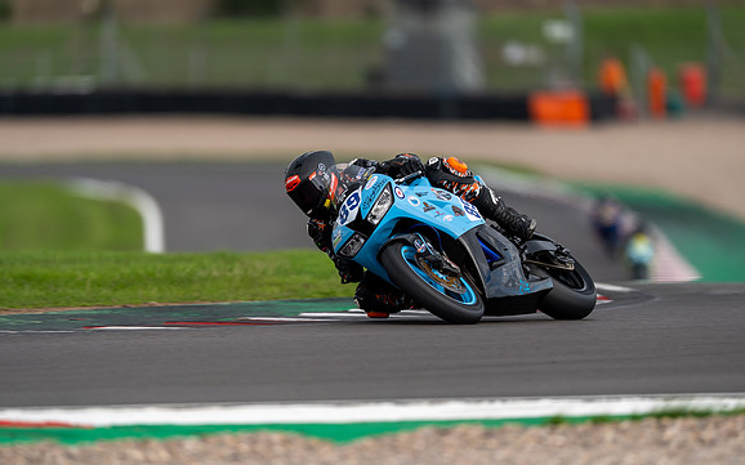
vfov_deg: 1.9
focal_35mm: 691
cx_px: 377
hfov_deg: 3.0
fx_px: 14027
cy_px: 241
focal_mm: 600
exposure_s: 1/500
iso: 125
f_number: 4
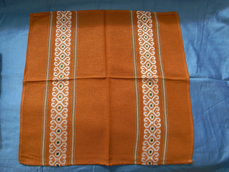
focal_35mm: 28
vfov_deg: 49.7
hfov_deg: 63.4
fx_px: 185
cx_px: 114
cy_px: 86
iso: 80
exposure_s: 1/430
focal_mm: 5
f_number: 3.5
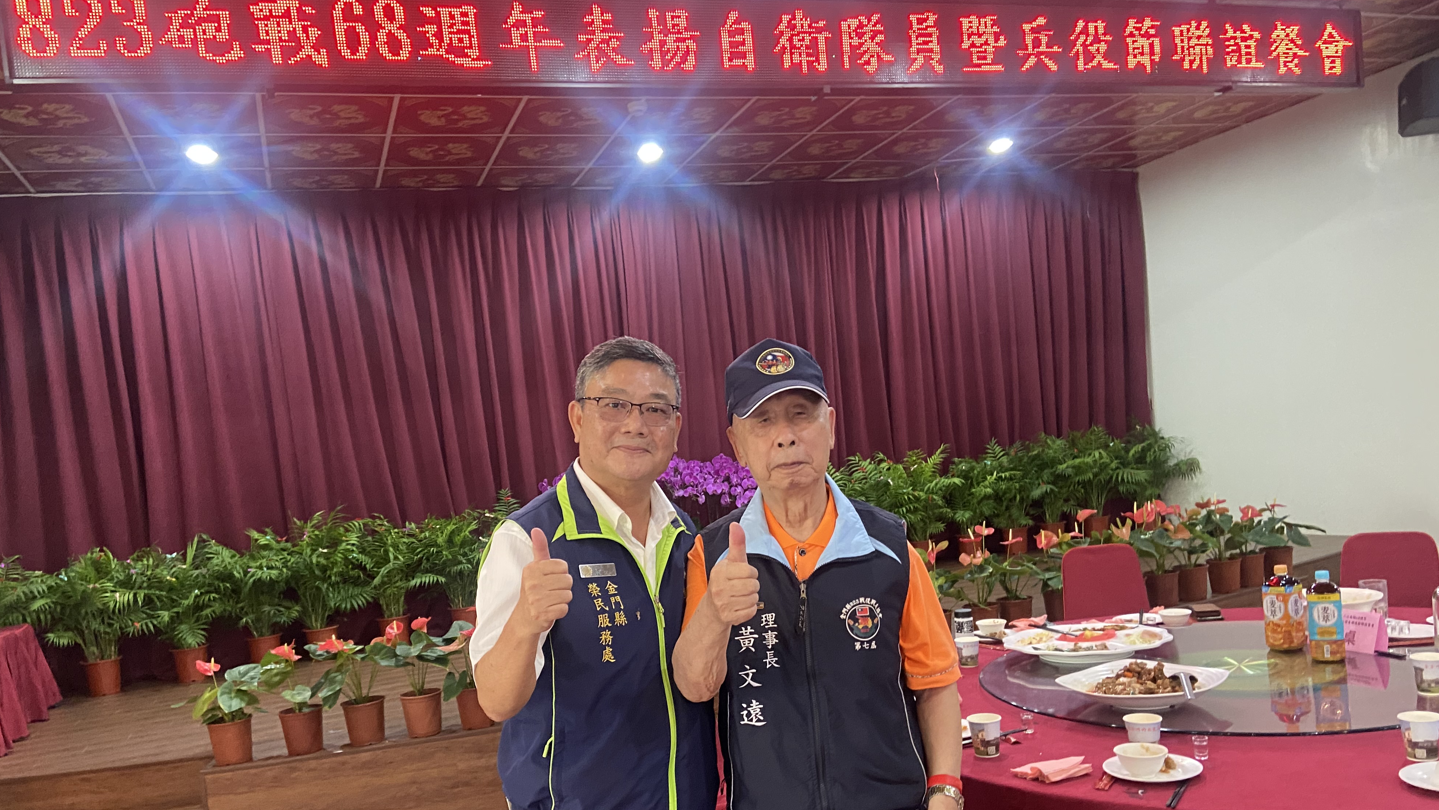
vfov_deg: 39.7
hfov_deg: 66.1
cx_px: 705
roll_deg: +6.7
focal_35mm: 29
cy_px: 536
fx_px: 1107
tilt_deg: -5.6
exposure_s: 1/40
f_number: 1.8
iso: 400
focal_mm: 4.25
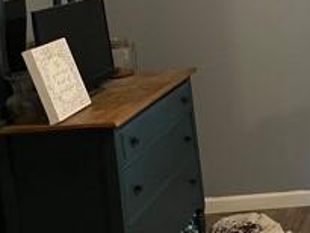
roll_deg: +2.9
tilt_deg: -7.3
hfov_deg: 21.6
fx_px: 726
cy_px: 3
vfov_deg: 17.8
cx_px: 410
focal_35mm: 81
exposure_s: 1/60
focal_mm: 5.1
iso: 250
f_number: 1.6
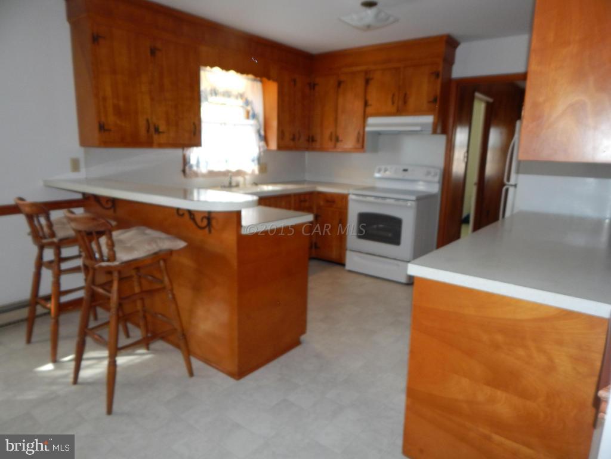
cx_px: 306
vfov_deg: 61.1
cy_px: 230
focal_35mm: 22
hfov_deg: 76.4
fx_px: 388
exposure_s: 1/30
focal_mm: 4
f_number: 3
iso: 200
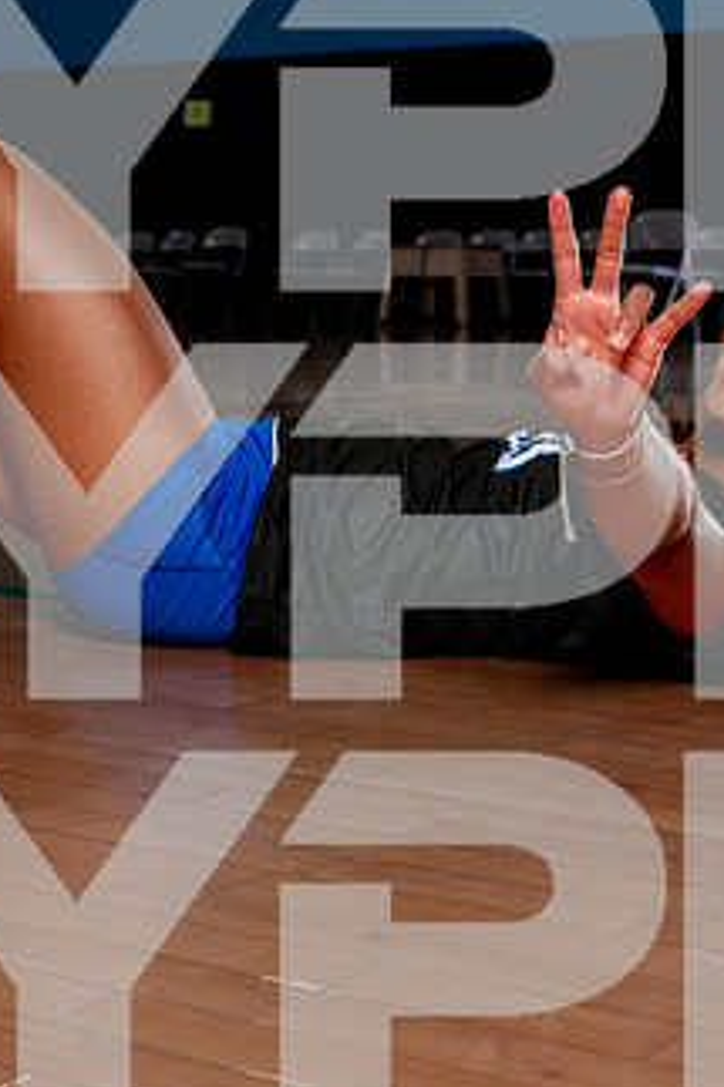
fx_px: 2295
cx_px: 226
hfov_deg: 17.9
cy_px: 523
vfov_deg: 26.7
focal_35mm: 76
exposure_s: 1/200
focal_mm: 42
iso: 500
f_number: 7.1
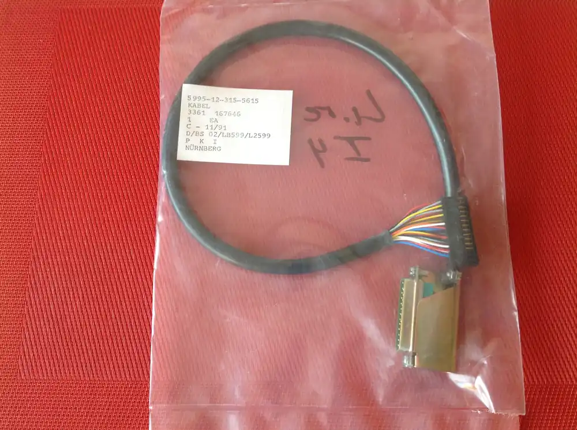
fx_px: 582
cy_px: 215
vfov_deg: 40.6
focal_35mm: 35
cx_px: 288
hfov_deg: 52.7
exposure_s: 1/20
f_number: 2.4
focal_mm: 4.28
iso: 50
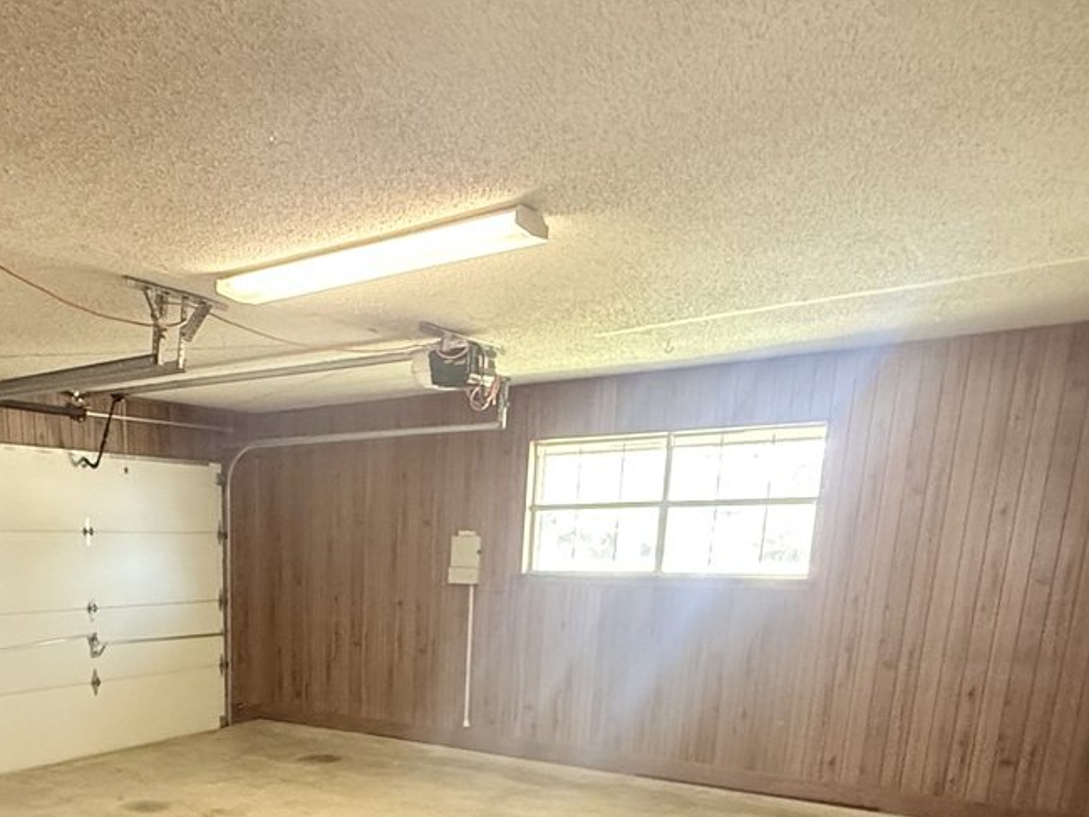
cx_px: 288
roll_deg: +0.4
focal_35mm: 31
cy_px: 787
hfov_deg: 55.8
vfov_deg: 40.7
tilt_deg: -13.8
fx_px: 976
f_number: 2.2
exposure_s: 1/60
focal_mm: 2.22
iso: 800
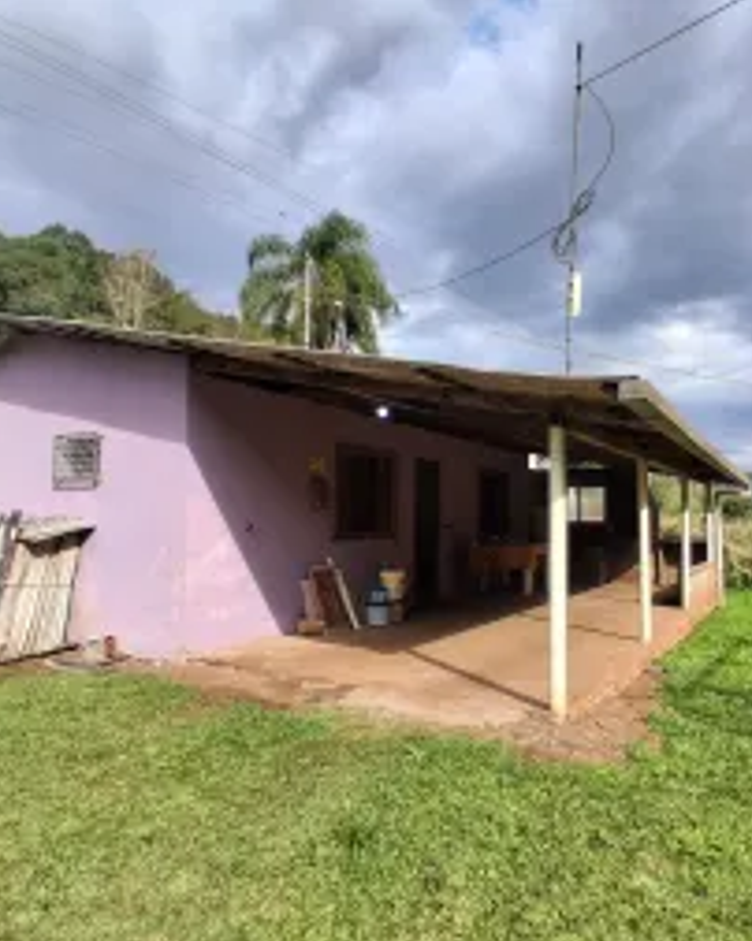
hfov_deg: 60.5
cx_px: 436
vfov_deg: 72.6
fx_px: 641
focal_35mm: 23
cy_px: 485
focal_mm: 1.4
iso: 50
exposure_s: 1/754
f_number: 2.2
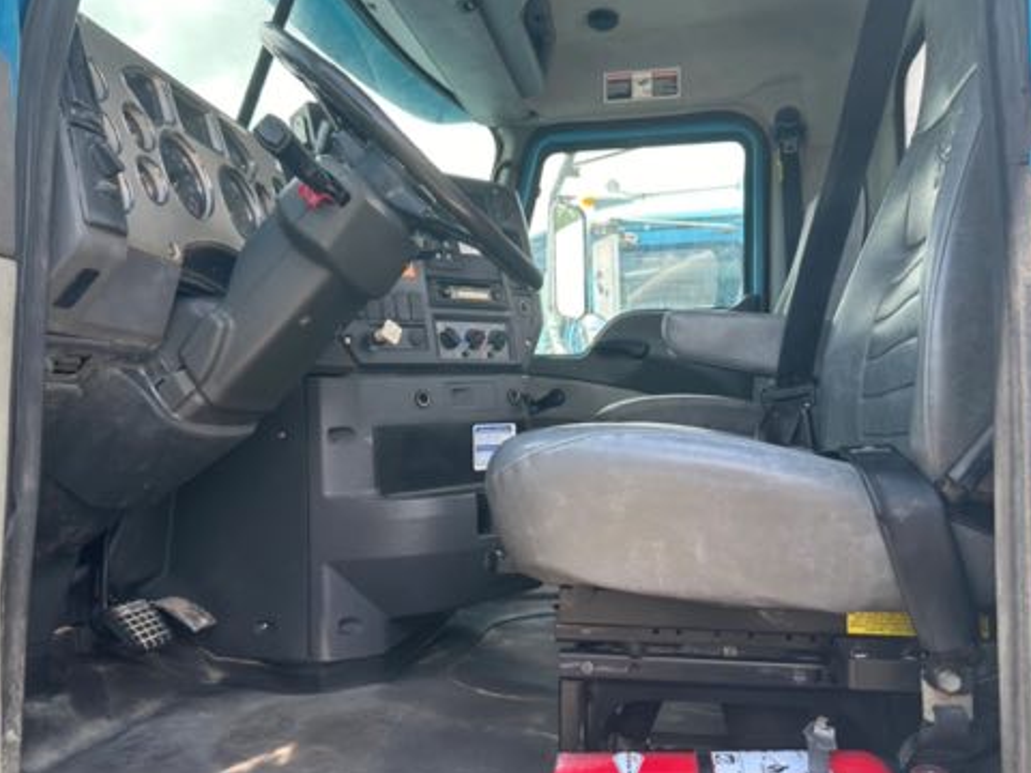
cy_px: 410
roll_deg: +1.7
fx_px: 834
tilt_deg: +4.7
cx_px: 522
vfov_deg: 49.7
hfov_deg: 63.4
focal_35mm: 28
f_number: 1.78
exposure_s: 1/475
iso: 80
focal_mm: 6.86
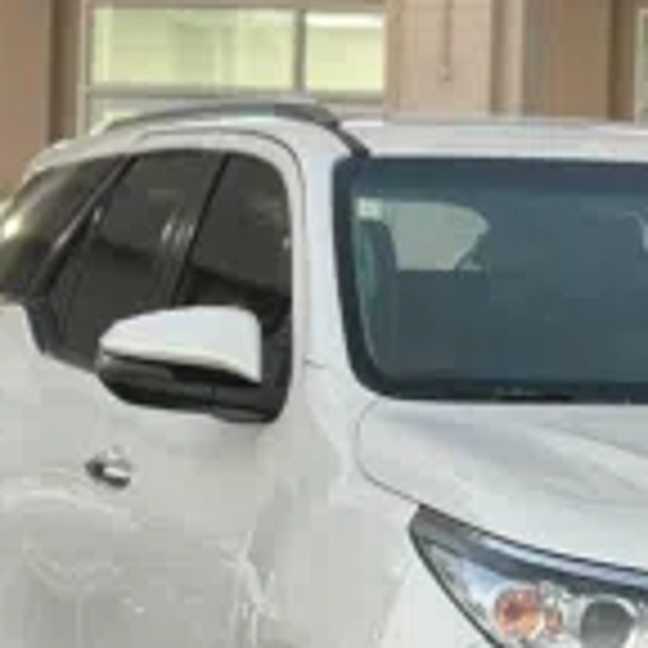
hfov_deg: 9.1
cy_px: 351
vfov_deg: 9.3
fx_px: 3982
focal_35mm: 188
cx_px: 850
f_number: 1.78
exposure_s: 1/100
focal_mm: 6.86
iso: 64
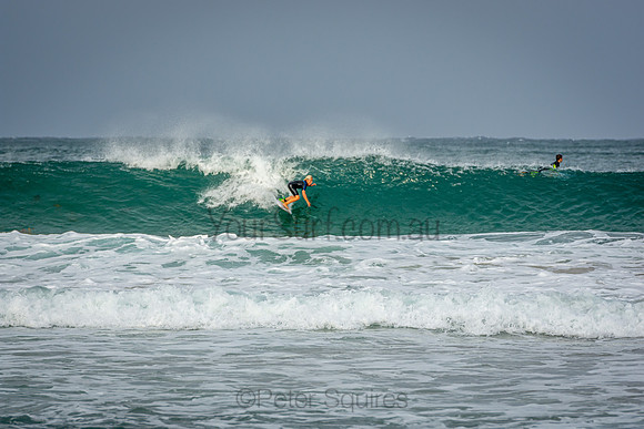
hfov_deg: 6.9
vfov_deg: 4.6
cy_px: 214
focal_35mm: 300
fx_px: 5368
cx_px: 322
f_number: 5.6
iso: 200
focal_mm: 200
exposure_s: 1/800
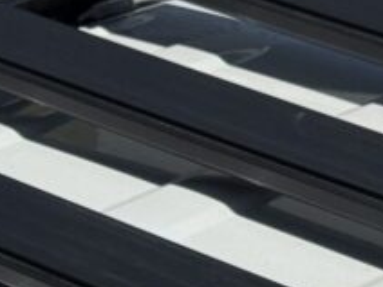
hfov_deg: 8.3
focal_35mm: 238
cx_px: 40
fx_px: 2633
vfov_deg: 6.0
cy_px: 702
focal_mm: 6.76
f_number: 1.78
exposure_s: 1/13333
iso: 50
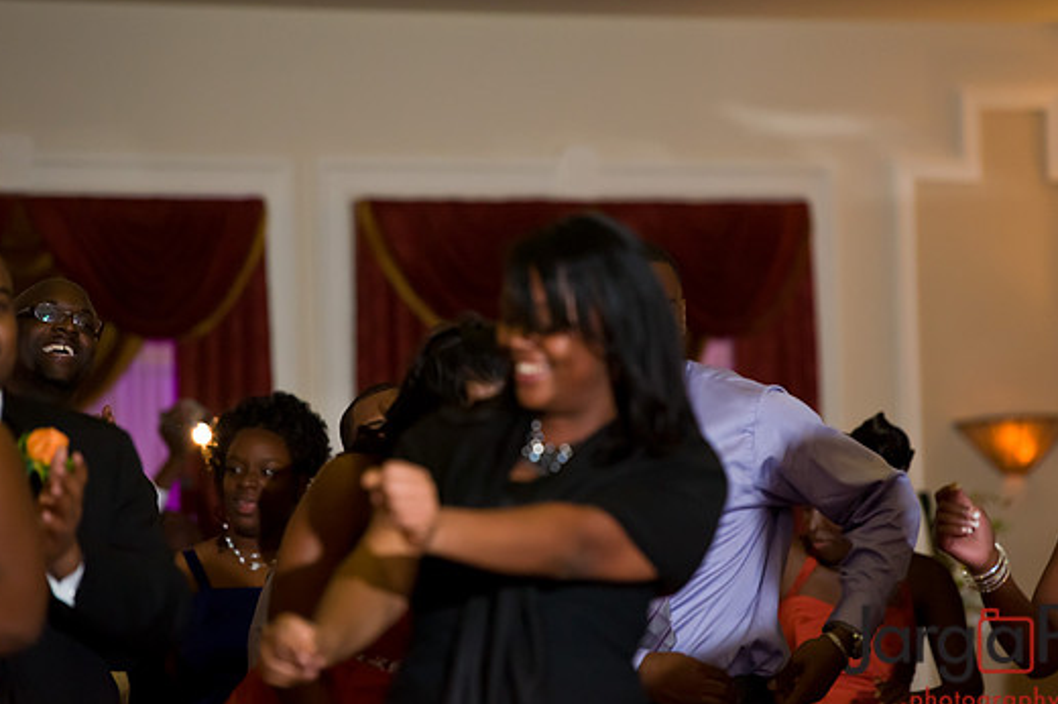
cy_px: 350
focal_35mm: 212
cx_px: 560
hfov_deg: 9.7
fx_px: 6226
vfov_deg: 6.5
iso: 3200
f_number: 3.2
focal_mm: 190
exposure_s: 1/125
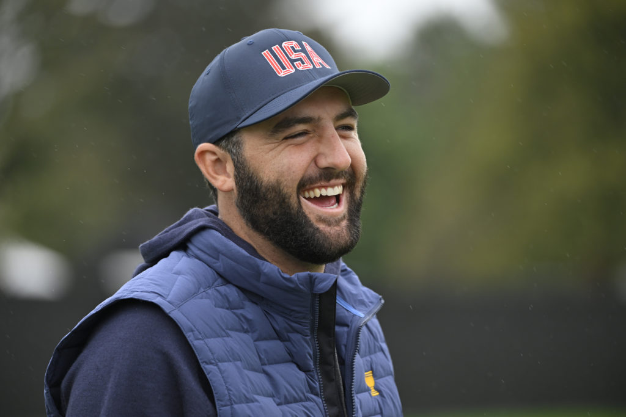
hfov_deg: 8.9
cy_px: 208
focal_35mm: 230
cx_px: 313
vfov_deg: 6.0
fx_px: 4000
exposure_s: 1/400
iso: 800
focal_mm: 230
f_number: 4
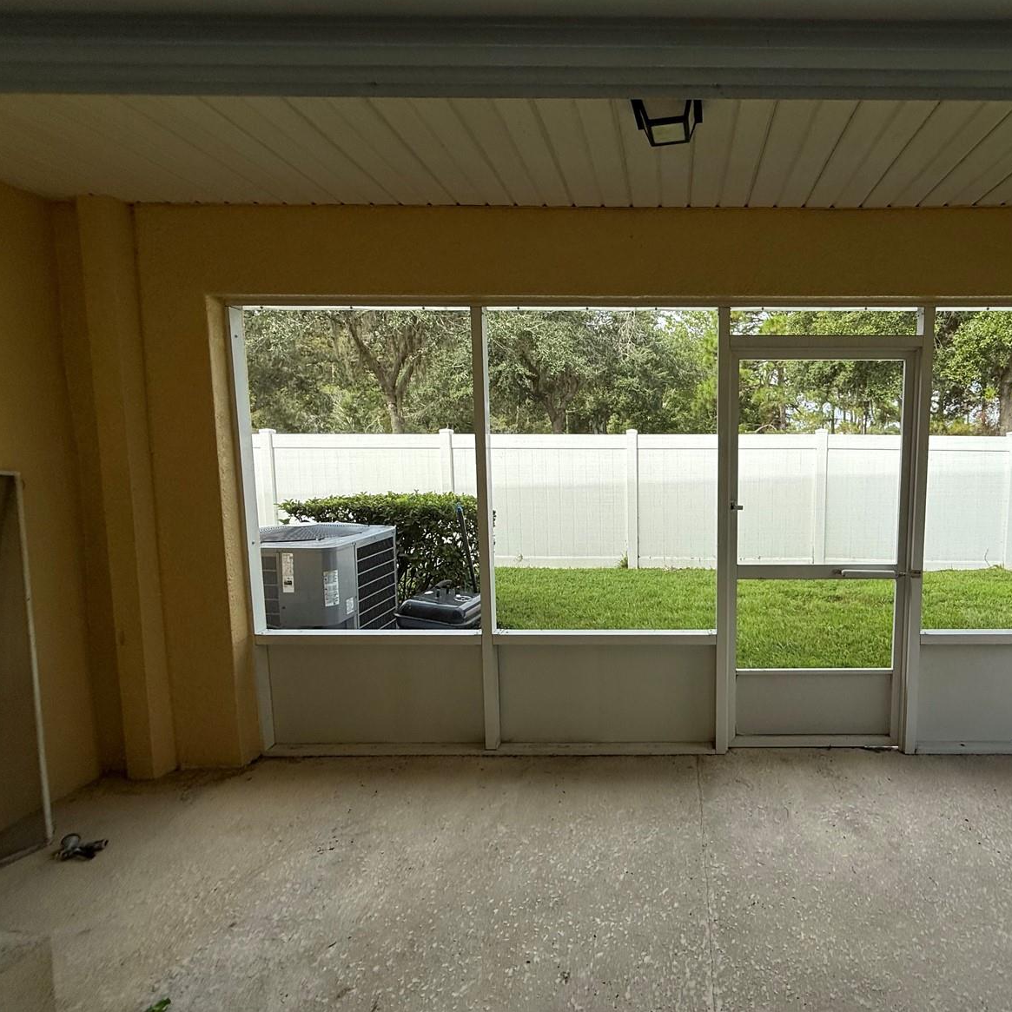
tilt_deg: -6.1
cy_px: 499
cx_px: 676
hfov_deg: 81.1
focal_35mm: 17
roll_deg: +0.2
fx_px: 562
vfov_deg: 84.0
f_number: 2.2
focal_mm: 2.22
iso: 50
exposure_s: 1/809
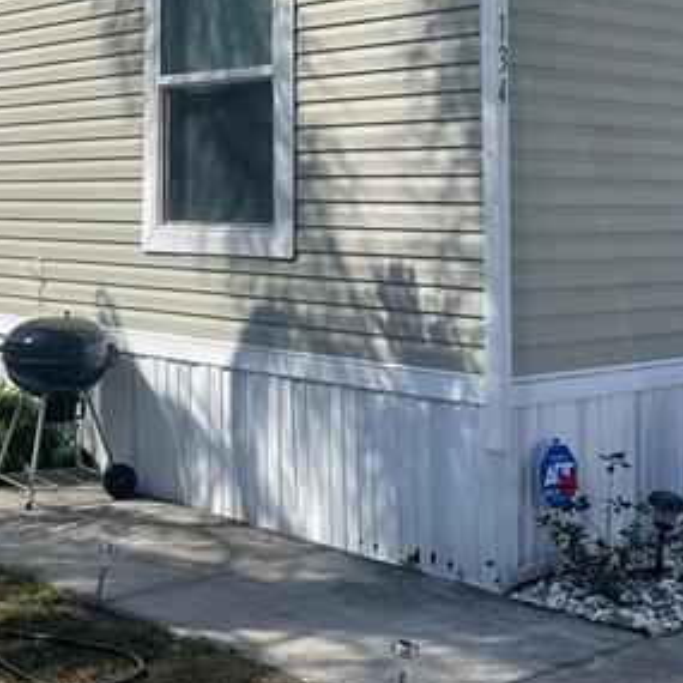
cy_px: 84
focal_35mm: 62
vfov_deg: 26.9
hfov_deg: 27.4
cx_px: 173
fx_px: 1384
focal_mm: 5.1
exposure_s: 1/4525
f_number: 1.6
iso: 32
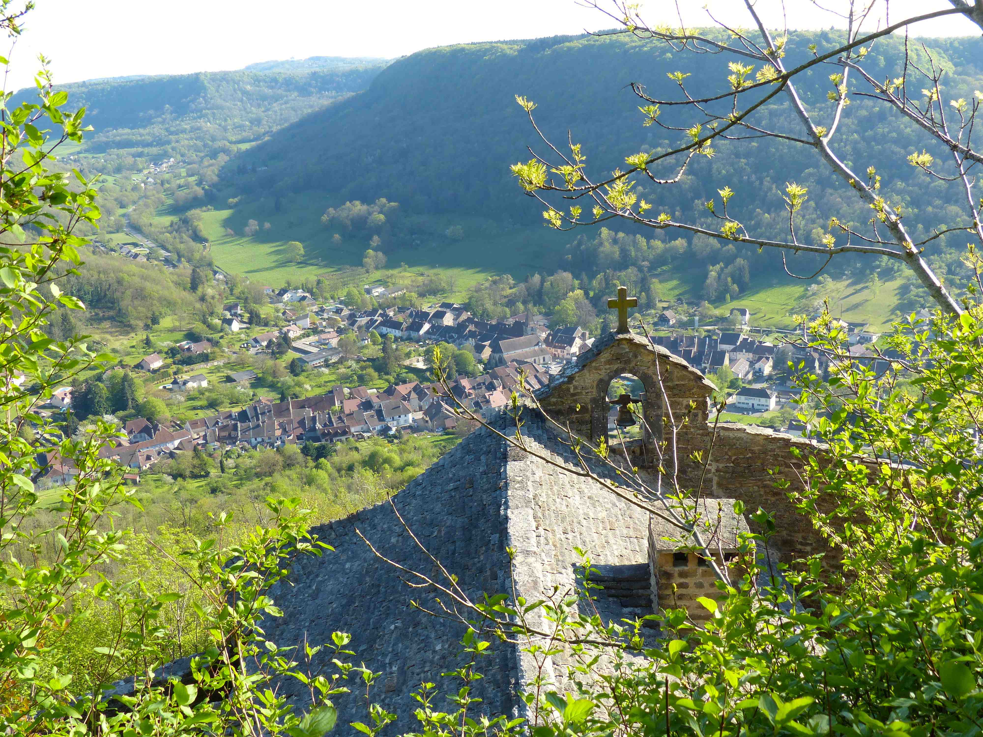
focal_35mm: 34
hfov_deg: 54.0
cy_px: 368
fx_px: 966
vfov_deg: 41.8
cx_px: 492
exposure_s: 1/250
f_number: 4
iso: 100
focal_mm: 6
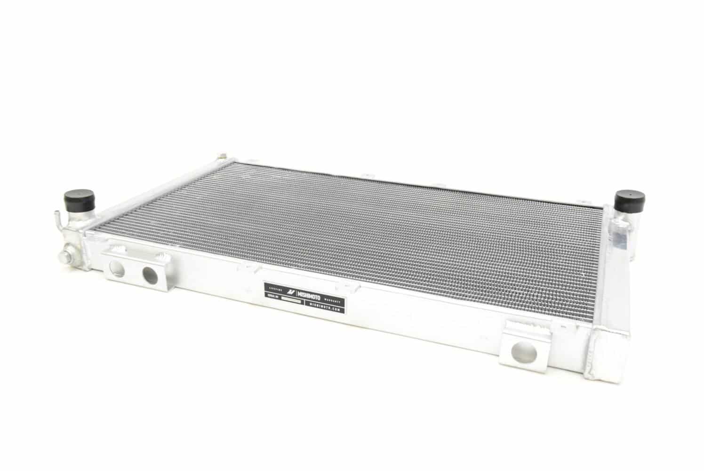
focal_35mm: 33
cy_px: 236
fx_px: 646
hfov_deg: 57.2
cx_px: 352
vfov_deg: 40.0
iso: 400
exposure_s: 1/125
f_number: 5.6
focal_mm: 22
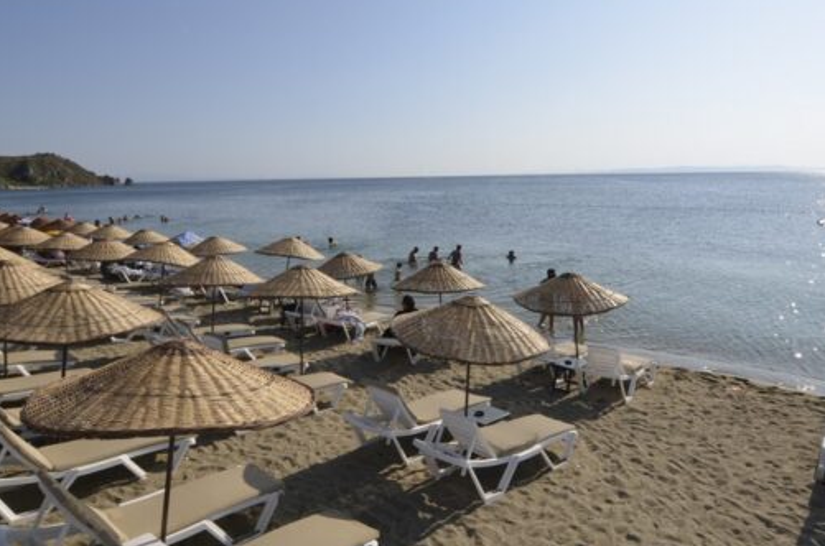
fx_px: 526
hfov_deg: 76.2
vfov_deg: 54.5
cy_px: 215
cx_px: 417
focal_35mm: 23
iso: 100
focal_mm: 10
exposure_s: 1/200
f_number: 13
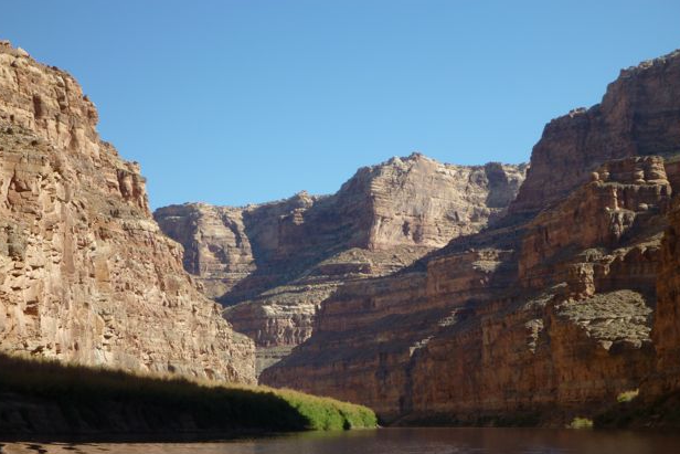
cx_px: 339
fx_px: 1266
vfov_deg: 20.3
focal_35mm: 67
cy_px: 261
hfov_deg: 30.1
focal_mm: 11
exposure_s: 1/200
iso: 80
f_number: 5.2
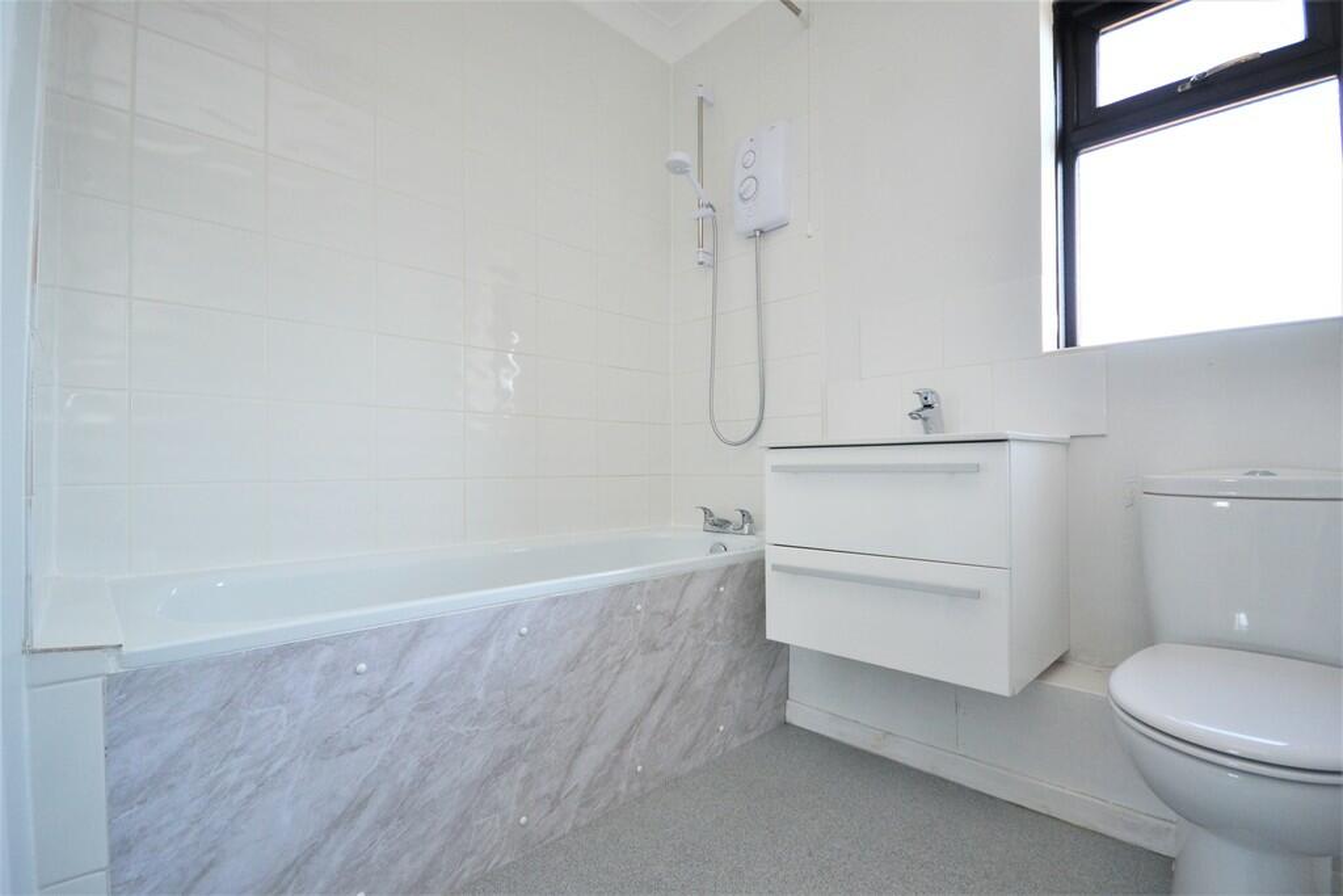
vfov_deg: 77.3
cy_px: 448
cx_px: 672
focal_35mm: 15
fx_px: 560
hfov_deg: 100.4
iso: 360
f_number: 4.5
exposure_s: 1/80
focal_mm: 10
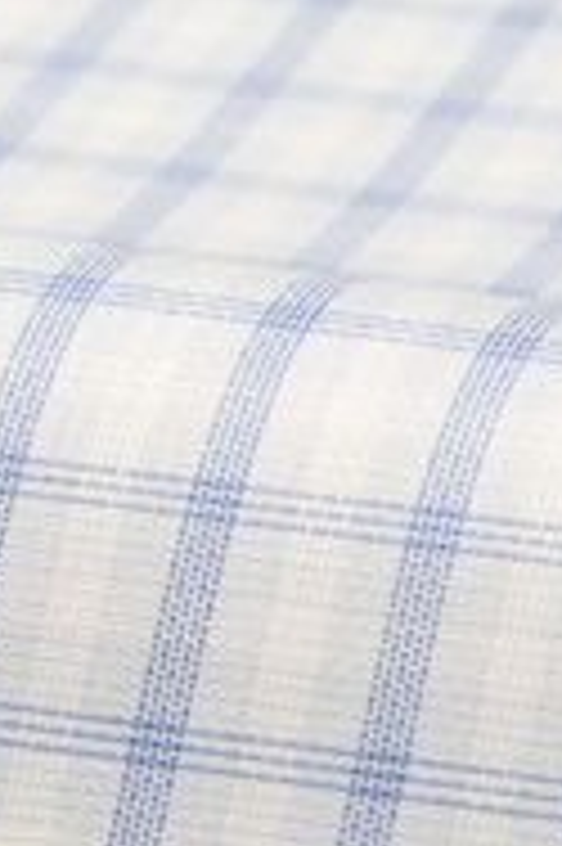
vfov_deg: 7.5
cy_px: 776
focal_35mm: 274
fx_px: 6428
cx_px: -164
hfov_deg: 5.0
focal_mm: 85
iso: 100
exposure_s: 1/160
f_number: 8
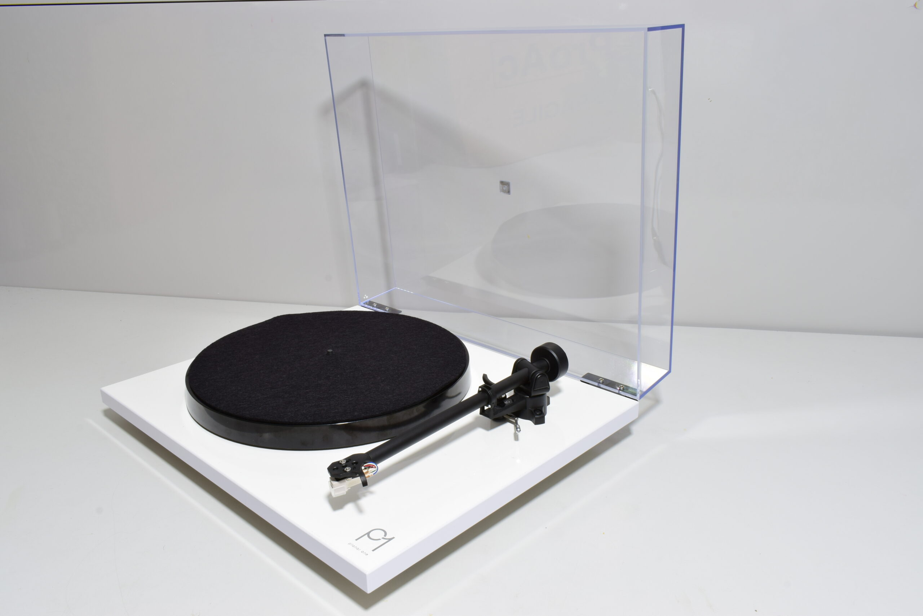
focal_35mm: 30
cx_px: 462
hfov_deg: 61.9
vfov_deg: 43.6
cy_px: 308
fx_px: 769
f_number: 22
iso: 100
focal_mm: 20
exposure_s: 2
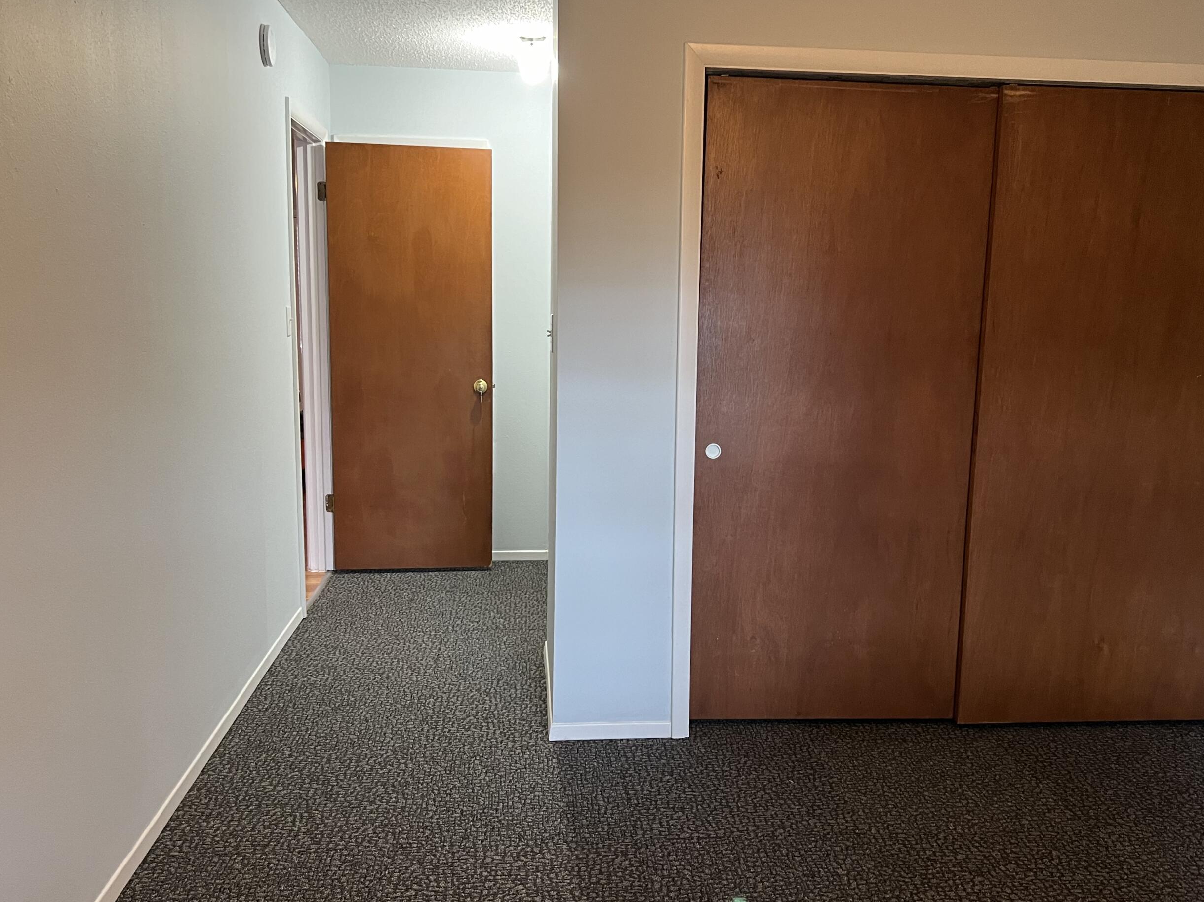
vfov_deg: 44.1
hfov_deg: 56.8
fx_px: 1113
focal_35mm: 32
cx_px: 638
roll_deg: -1.5
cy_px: 464
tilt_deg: -9.2
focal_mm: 5.7
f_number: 1.5
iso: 250
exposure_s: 1/60
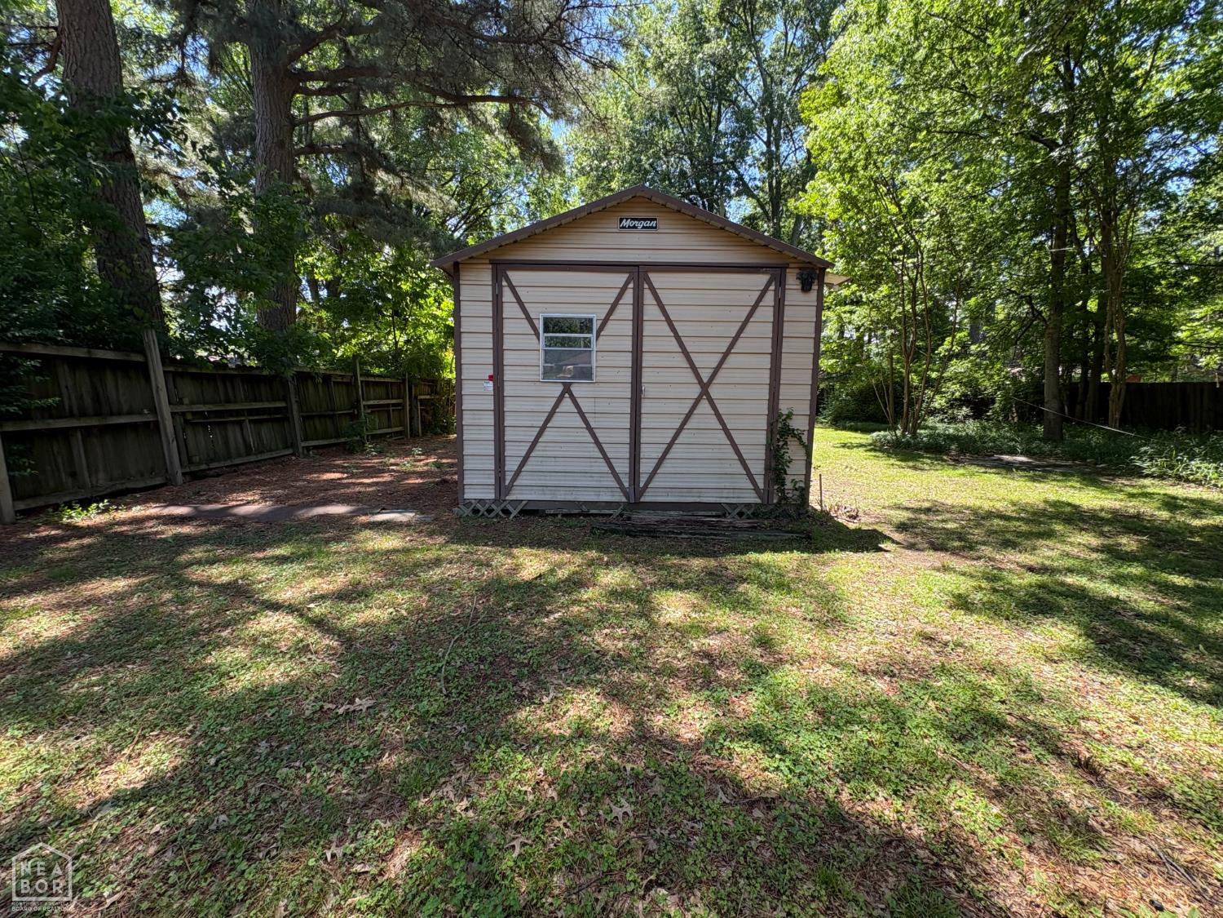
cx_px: 612
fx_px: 495
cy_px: 459
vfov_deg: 85.7
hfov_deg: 102.1
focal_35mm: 14
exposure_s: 1/188
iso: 50
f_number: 2.2
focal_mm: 2.22
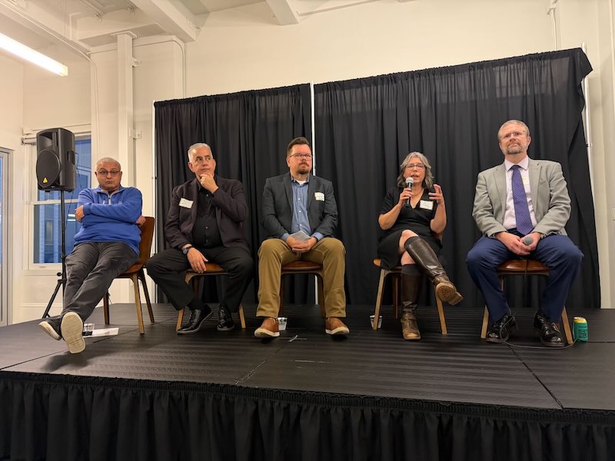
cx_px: 308
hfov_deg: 71.6
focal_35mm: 24
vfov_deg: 56.8
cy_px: 230
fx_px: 426
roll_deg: +1.5
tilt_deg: +2.5
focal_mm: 6.76
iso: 800
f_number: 1.78
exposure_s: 1/60
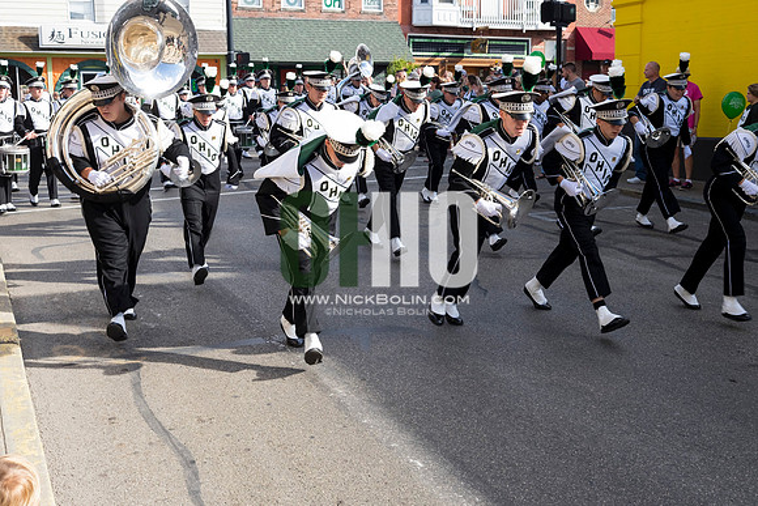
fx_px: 863
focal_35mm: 41
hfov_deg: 47.4
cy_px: 253
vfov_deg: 32.6
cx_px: 379
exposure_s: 1/320
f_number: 7.1
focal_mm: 27
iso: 400
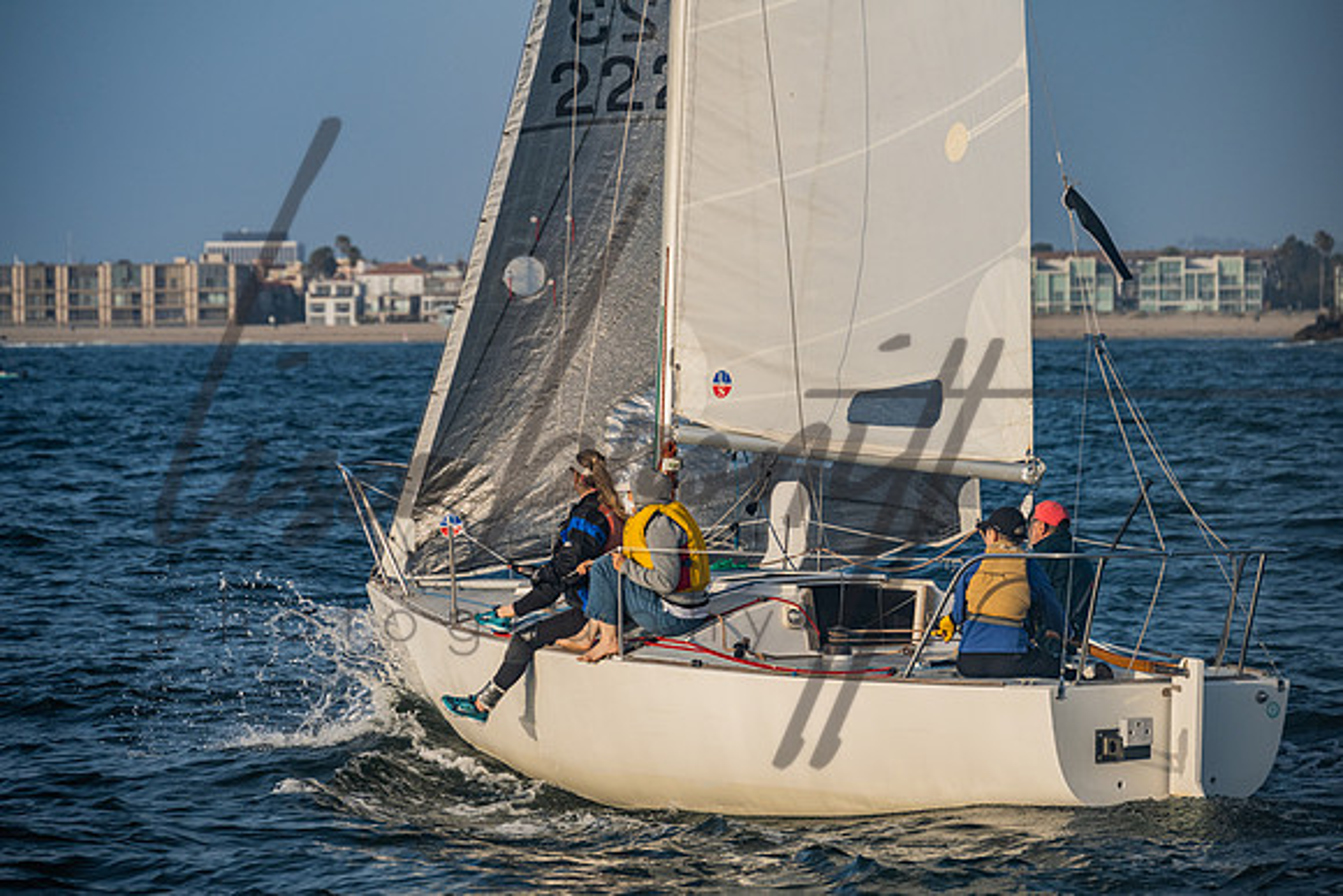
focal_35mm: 159
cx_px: 662
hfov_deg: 12.9
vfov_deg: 8.6
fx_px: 5936
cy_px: 448
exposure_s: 1/1600
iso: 400
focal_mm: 155
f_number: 6.3
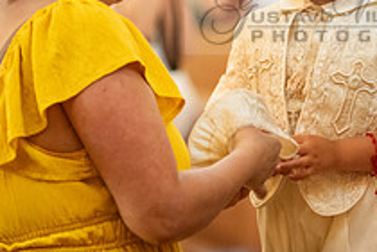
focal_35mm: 428
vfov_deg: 3.2
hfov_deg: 4.8
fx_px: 4482
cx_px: 341
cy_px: 12
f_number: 2.8
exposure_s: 1/80
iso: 2000
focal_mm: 155
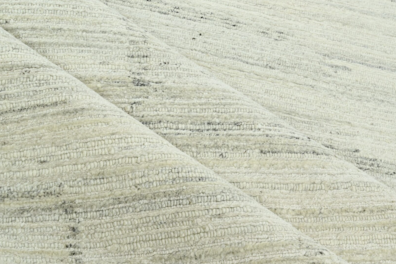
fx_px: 1012
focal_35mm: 92
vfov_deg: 14.8
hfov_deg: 22.1
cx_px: 171
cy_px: 93
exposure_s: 1/125
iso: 125
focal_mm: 58
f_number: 11
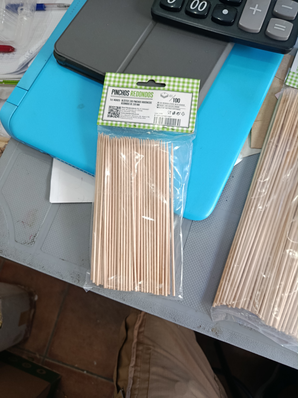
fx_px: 275
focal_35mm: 24
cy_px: 199
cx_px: 149
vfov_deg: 71.6
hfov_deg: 56.8
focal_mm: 5.24
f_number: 1.7
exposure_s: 1/50
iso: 934
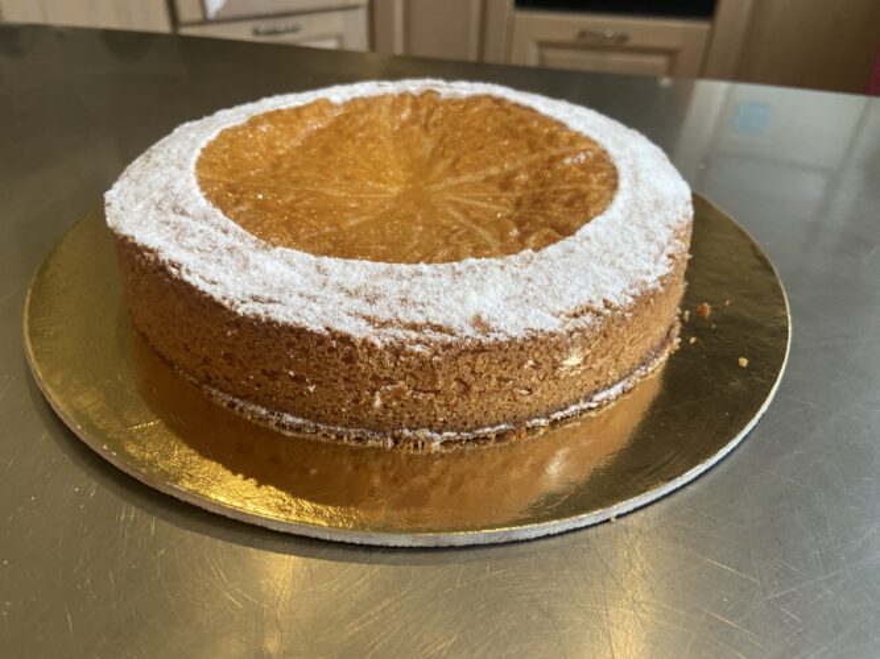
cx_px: 440
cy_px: 330
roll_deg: -1.6
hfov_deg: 67.3
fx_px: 661
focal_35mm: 26
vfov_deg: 53.0
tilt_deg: -35.7
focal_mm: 4.25
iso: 160
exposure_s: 1/50
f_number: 1.8
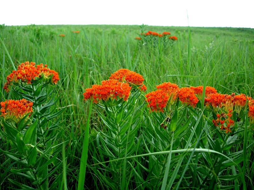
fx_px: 279
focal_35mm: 38
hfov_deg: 49.0
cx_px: 127
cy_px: 95
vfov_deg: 37.7
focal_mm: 7.8
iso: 64
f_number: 2.8
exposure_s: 1/912
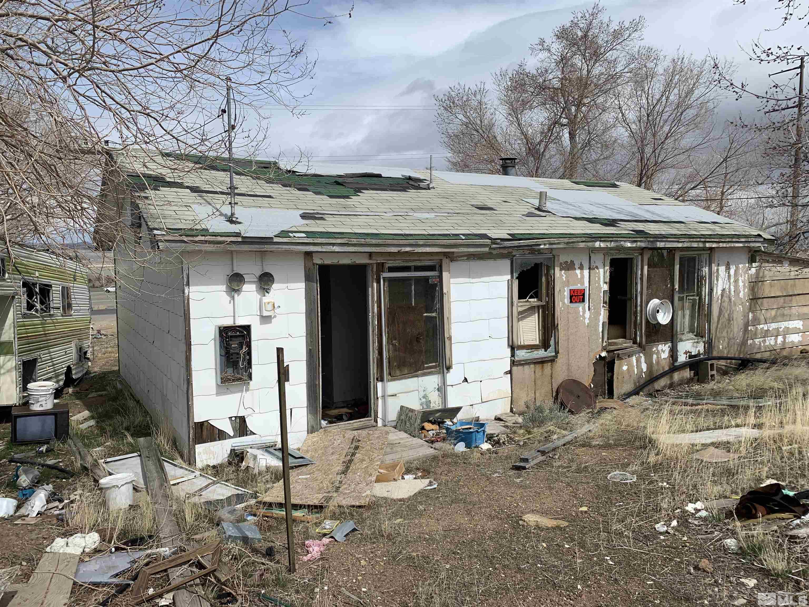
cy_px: 304
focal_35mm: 26
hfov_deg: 67.3
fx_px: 608
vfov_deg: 53.1
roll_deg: +0.5
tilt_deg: -4.3
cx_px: 404
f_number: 1.8
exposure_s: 1/4464
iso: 25
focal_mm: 4.25
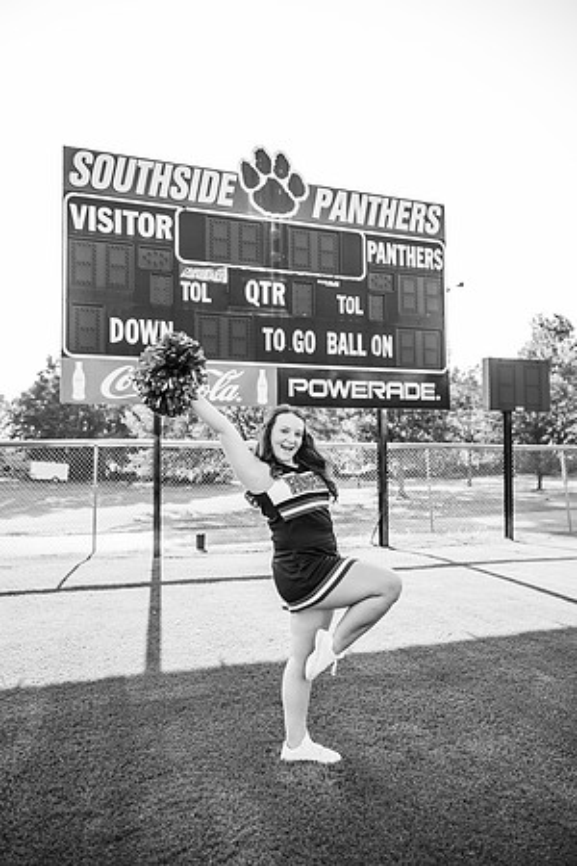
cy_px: 433
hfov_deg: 53.1
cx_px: 288
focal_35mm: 24
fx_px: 577
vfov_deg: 73.7
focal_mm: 24
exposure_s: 1/640
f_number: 2.8
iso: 200
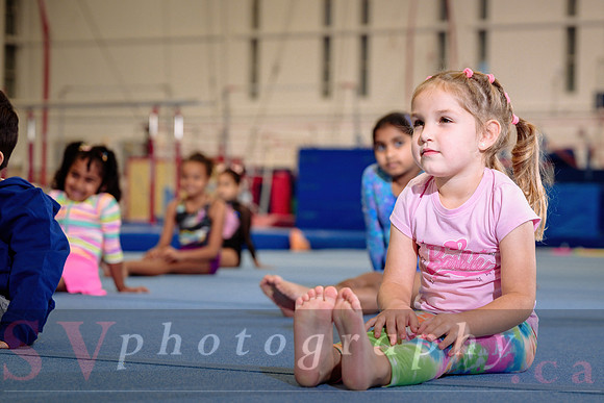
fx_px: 1528
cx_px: 387
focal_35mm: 91
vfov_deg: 15.0
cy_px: 237
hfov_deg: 22.3
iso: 800
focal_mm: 70
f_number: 3.5
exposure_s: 1/160
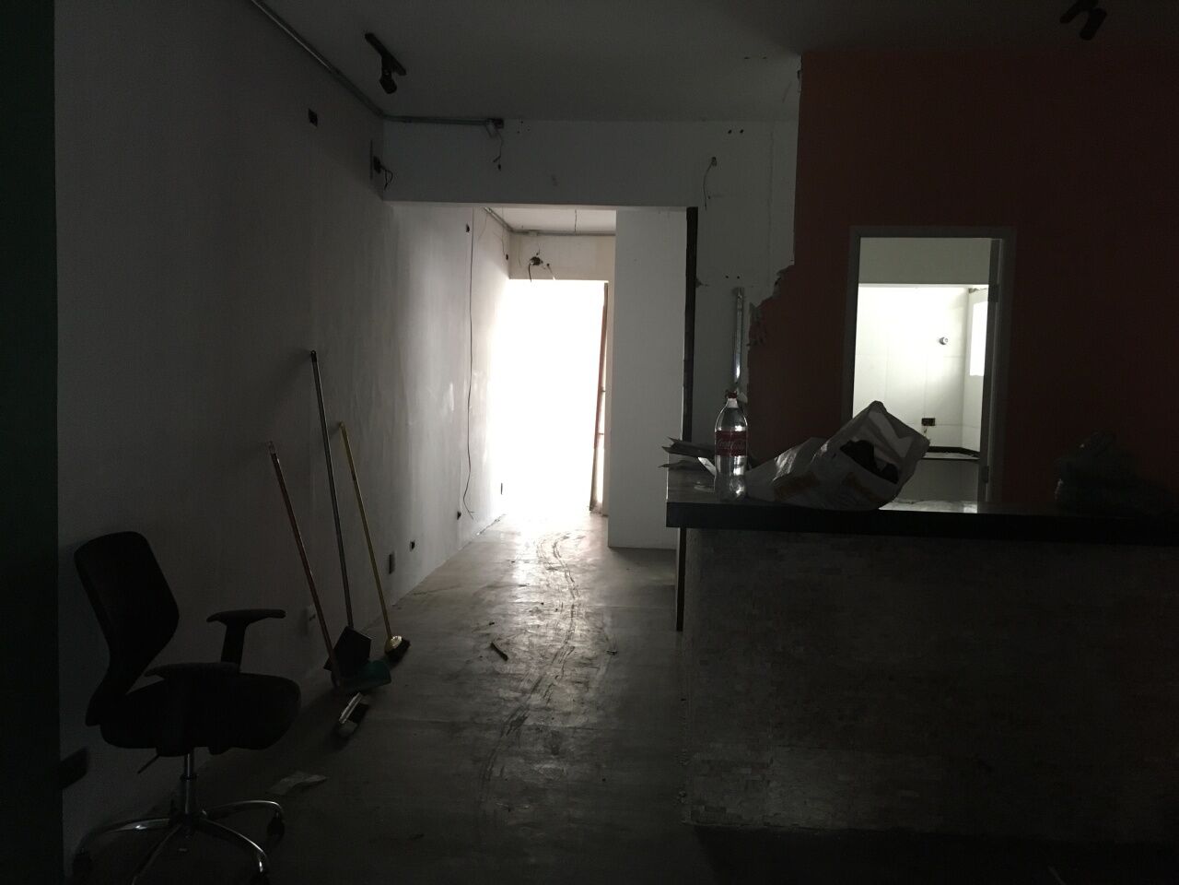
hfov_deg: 61.7
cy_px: 442
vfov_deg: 48.2
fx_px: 988
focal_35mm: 29
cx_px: 590
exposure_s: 1/20
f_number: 2.2
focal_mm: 4.15
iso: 200
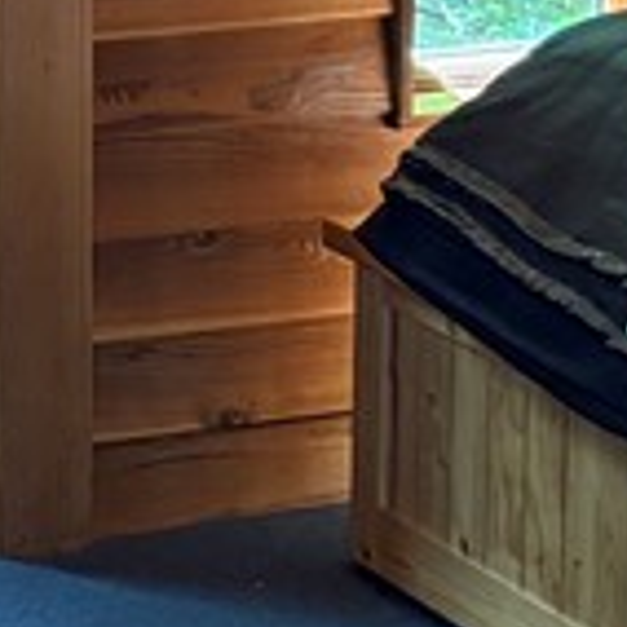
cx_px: -578
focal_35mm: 166
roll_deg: +1.1
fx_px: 3402
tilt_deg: -6.3
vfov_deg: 10.2
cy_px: -349
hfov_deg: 9.9
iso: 400
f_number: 1.6
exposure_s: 1/40
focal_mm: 5.96
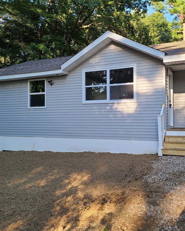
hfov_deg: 43.3
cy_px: 116
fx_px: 233
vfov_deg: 52.9
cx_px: 100
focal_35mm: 34
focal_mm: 5.4
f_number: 1.8
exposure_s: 1/223
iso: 40
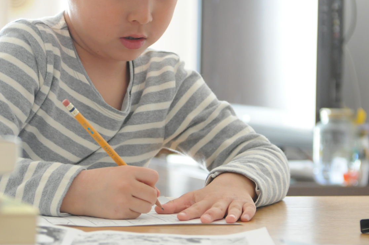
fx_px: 1300
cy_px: 86
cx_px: 100
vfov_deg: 10.8
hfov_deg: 16.1
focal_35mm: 127
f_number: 4.5
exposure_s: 1/60
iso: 1000
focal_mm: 56
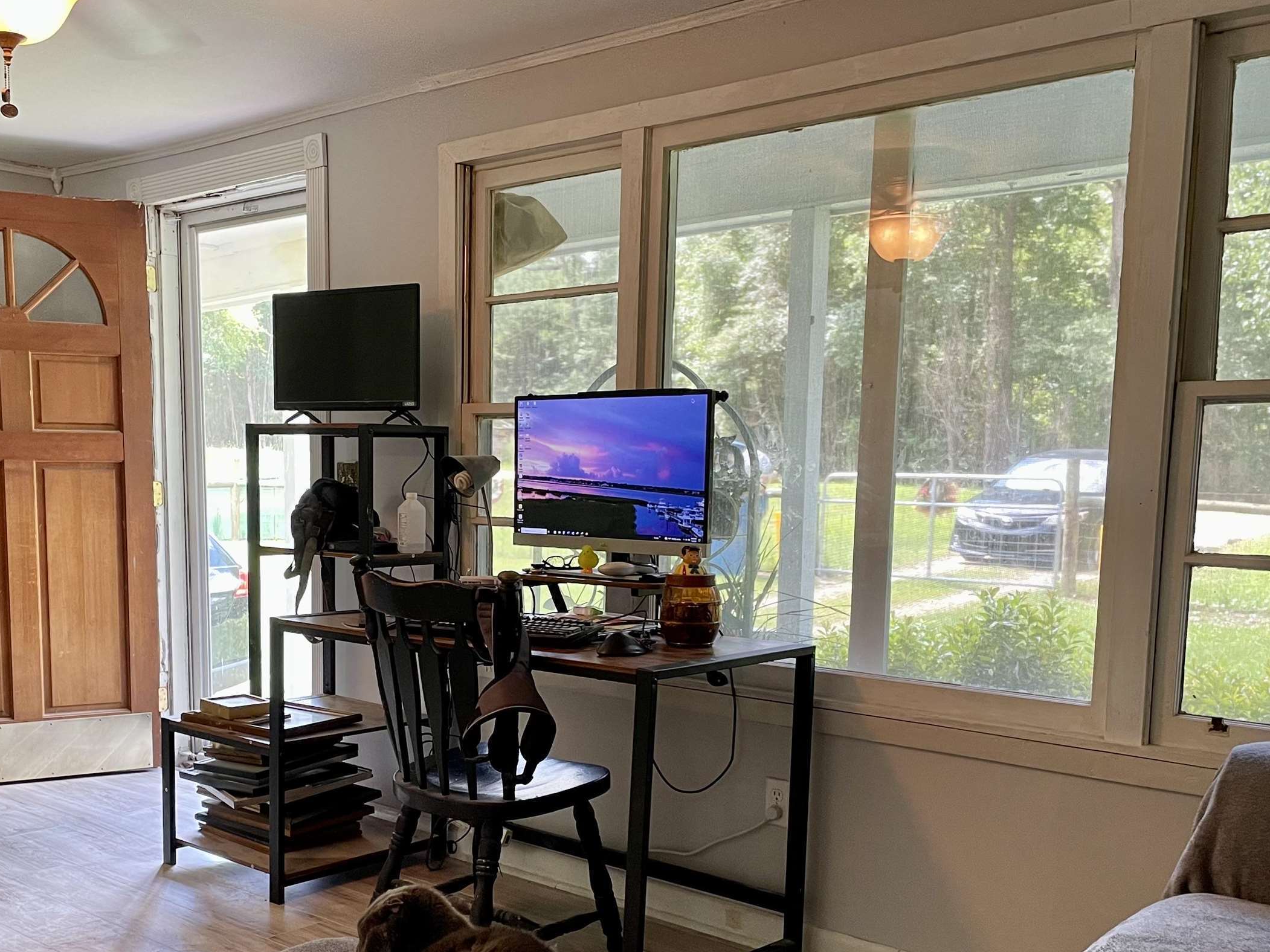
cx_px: 507
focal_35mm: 38
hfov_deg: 48.7
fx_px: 1394
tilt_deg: -6.9
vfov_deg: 37.3
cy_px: 638
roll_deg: -0.4
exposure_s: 1/60
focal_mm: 4.2
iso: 125
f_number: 1.6
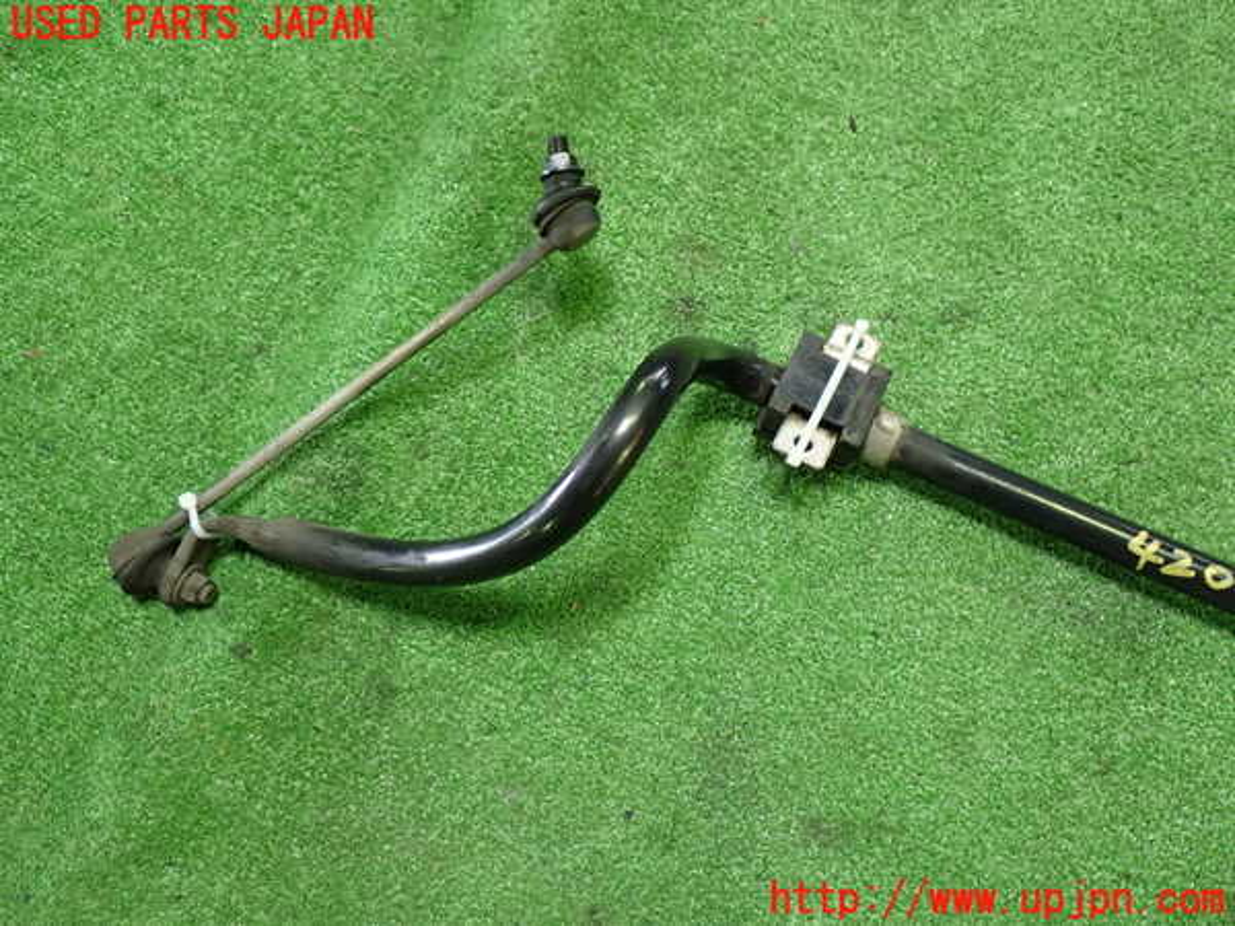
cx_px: 618
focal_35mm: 36
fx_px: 1284
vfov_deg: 39.7
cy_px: 463
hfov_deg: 51.4
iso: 320
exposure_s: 1/40
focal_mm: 6.37
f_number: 2.5
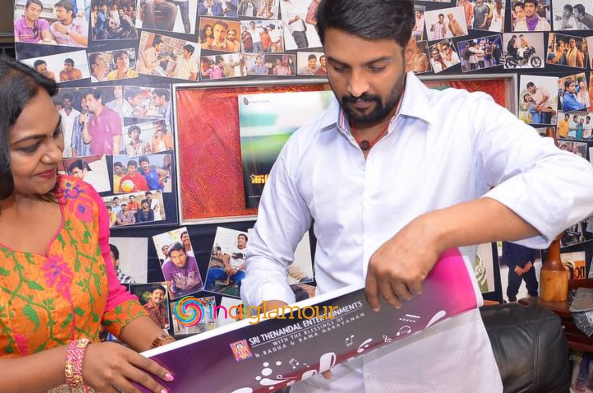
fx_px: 735
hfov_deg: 43.8
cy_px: 182
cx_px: 255
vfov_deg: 29.9
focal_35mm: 45
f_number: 4
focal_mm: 21
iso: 800
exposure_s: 1/125
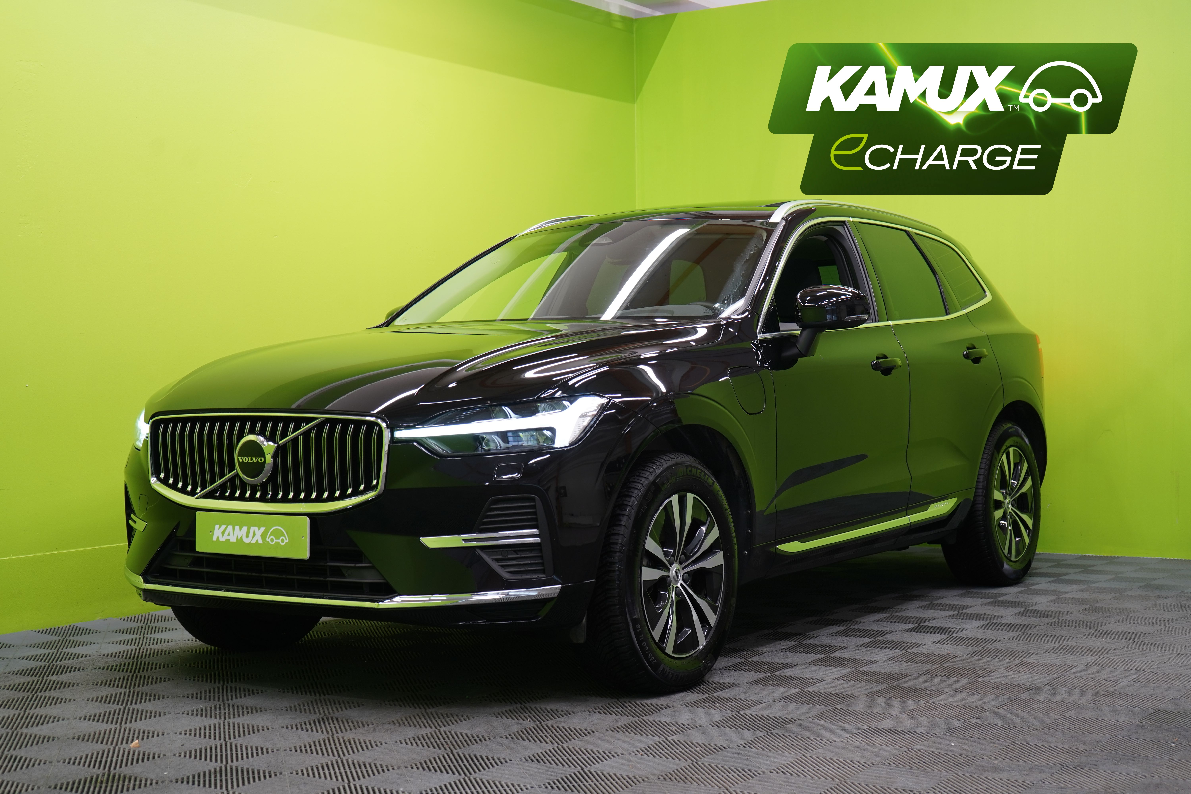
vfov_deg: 26.5
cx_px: 596
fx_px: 1687
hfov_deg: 38.9
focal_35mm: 51
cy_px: 397
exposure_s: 1/30
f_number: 5
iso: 400
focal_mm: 51
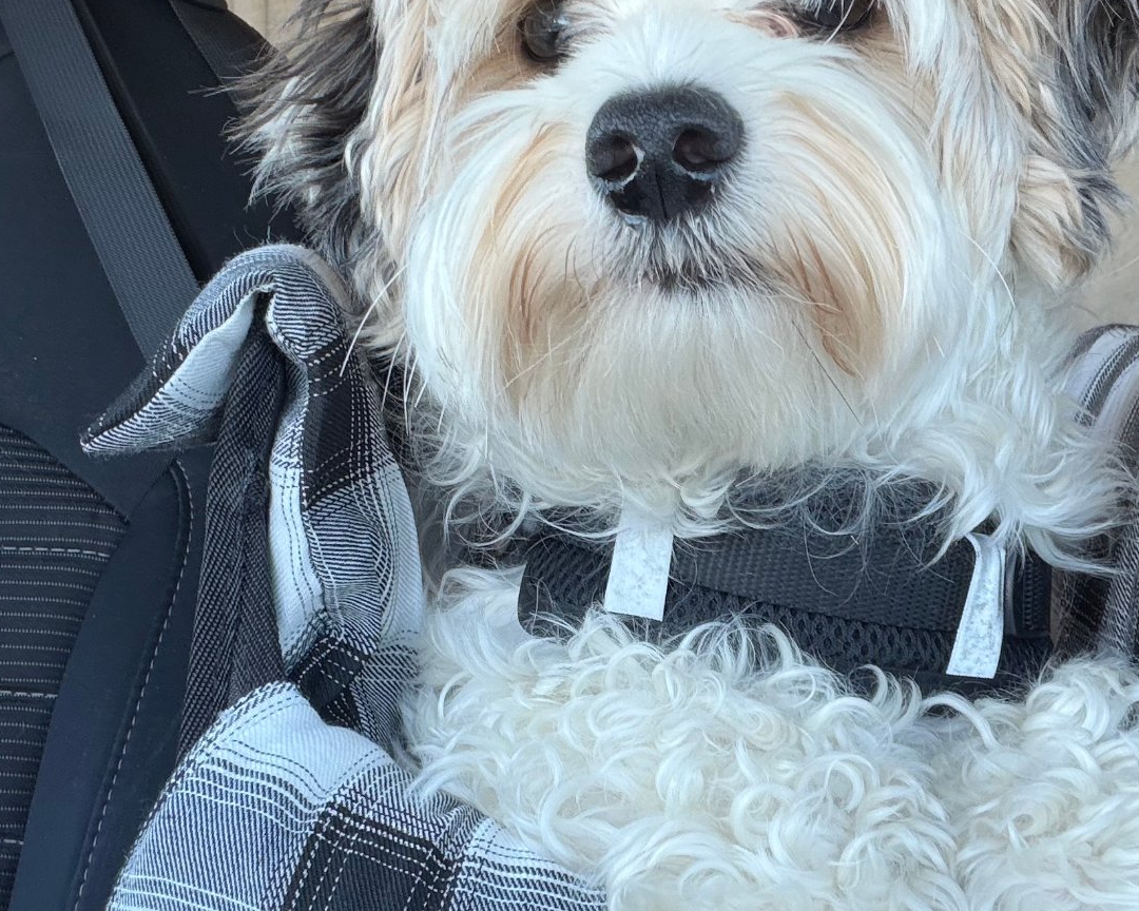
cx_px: 605
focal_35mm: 55
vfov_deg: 27.6
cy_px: 520
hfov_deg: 34.1
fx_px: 1854
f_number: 1.9
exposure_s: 1/71
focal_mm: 2.71
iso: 50
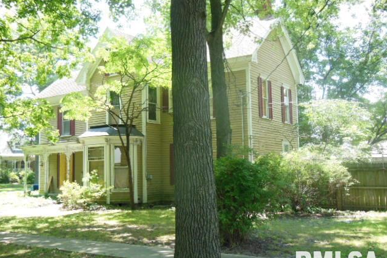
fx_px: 441
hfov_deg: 47.4
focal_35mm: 41
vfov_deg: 32.6
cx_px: 193
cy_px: 136
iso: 400
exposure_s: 1/250
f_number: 4.1
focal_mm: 6.9
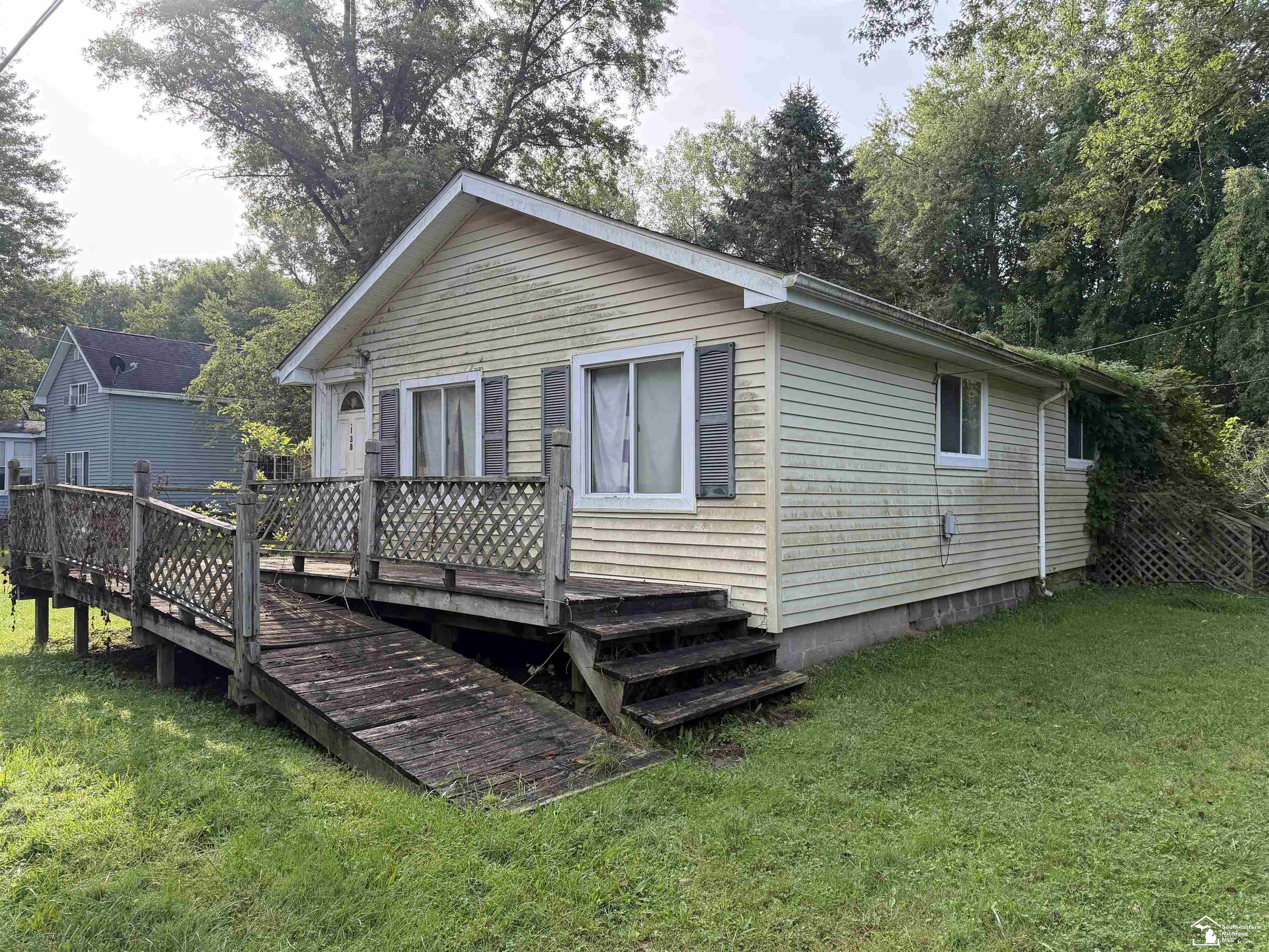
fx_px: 880
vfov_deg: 56.8
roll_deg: +0.3
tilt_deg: +1.1
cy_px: 476
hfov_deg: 71.6
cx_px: 634
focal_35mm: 24
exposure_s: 1/943
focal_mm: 6.76
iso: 100
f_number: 1.78
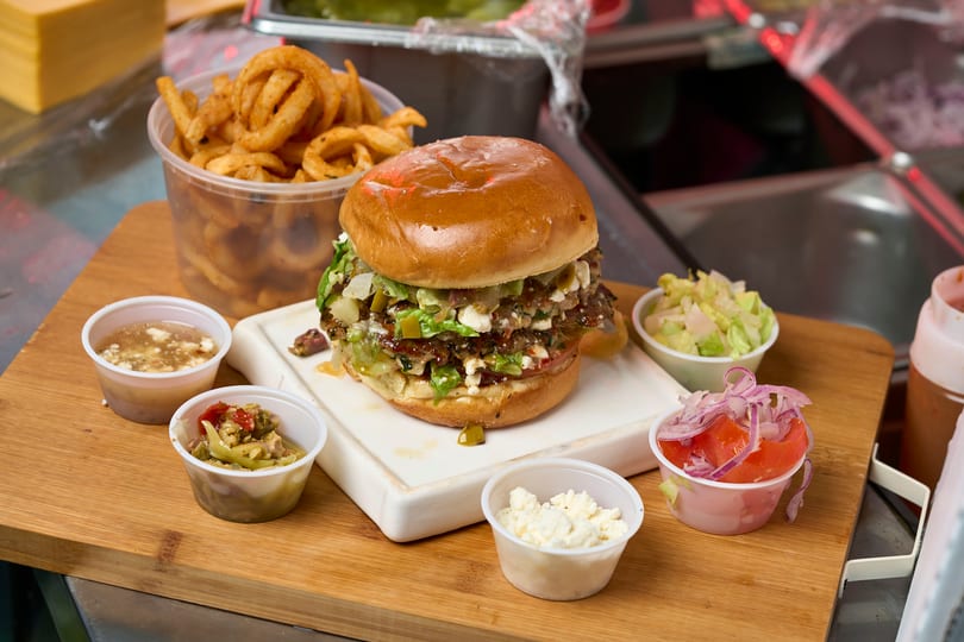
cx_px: 482
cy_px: 321
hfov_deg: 22.6
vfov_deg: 15.2
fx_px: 2410
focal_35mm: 90
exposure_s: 1/250
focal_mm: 90
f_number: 5.6
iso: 250
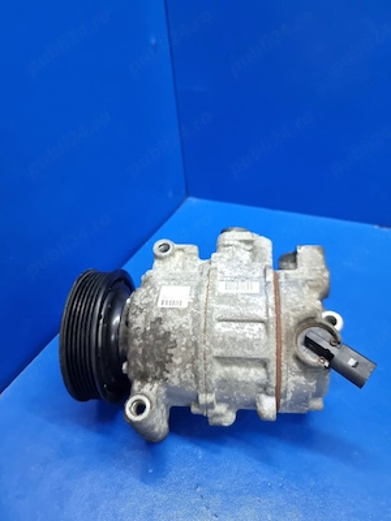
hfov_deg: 56.8
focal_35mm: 24
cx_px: 196
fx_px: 361
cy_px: 260
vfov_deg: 71.6
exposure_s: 1/40
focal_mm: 6.7
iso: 500
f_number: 1.8
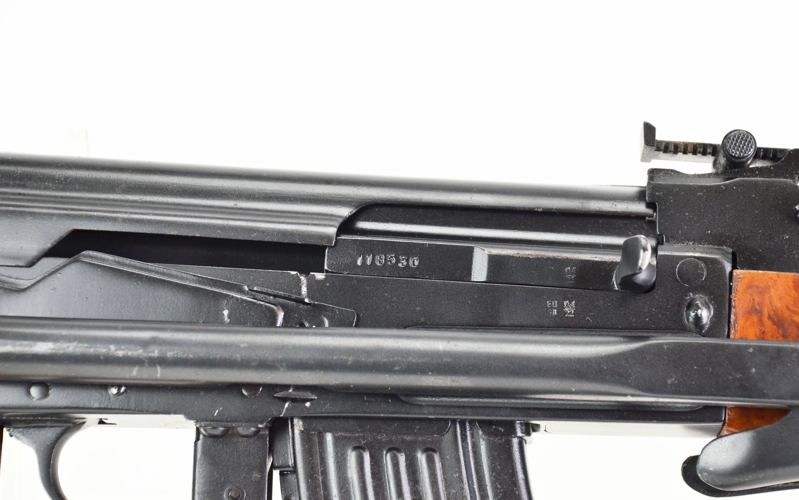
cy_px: 261
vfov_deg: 12.2
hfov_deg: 19.5
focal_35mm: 107
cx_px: 400
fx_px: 2330
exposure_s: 1/125
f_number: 5.3
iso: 800
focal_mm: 70
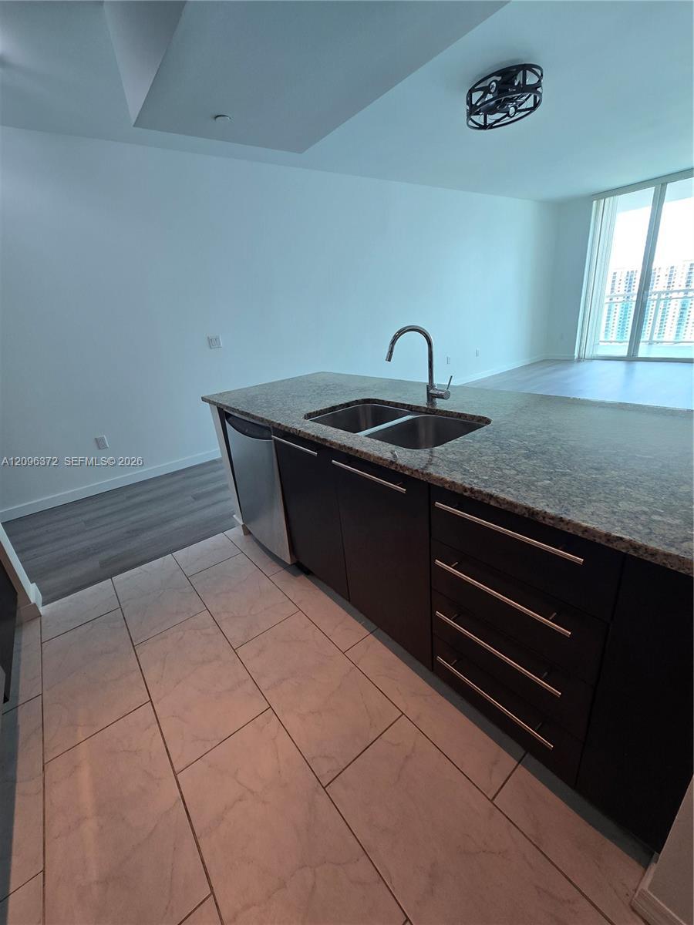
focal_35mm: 13
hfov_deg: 89.9
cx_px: 347
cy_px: 462
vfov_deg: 106.2
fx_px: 348
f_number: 2.2
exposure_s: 1/60
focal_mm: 2.2
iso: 80
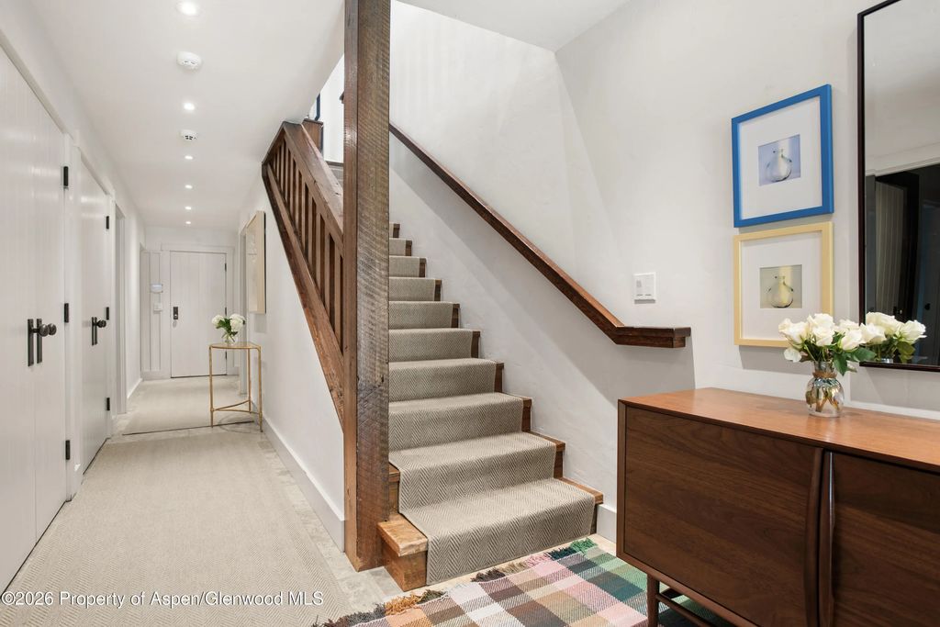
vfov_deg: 64.6
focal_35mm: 19
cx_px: 470
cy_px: 314
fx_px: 496
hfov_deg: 86.9
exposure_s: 1/2
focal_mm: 19
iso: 400
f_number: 7.1
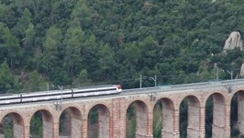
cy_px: 51
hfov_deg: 10.0
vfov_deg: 5.7
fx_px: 1379
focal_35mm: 213
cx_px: -45
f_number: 3.6
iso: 100
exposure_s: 1/100
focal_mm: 11.5
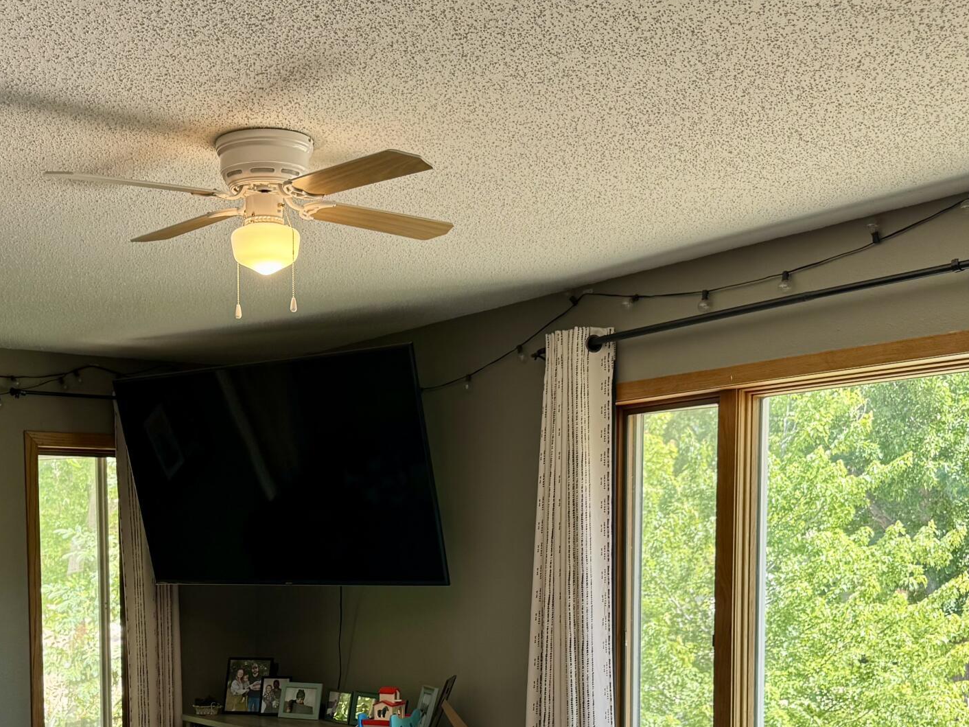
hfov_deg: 36.9
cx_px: 290
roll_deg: +0.6
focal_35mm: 51
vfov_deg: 27.7
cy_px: 634
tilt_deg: -3.6
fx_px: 1428
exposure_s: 1/121
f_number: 1.78
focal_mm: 6.76
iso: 64
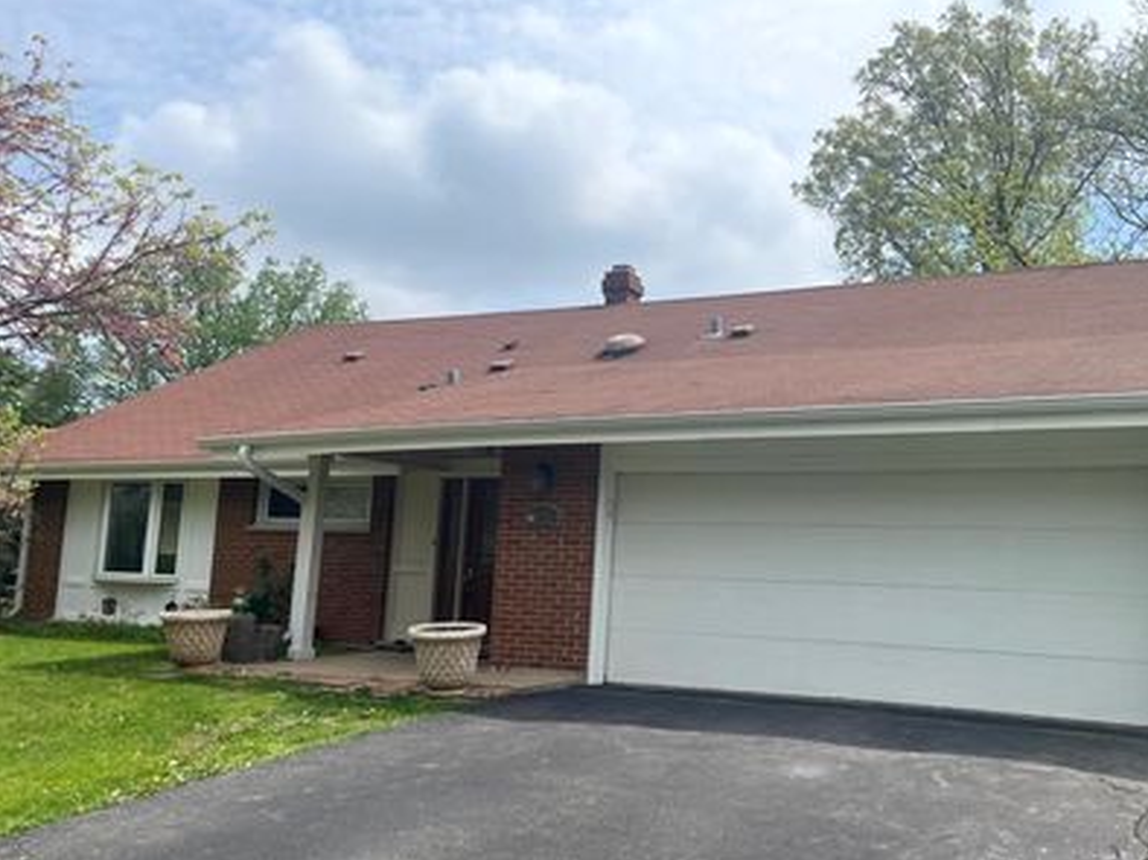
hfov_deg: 54.7
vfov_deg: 42.8
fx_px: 1094
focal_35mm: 33
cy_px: 485
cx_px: 726
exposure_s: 1/4831
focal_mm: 4.2
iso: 32
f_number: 1.6
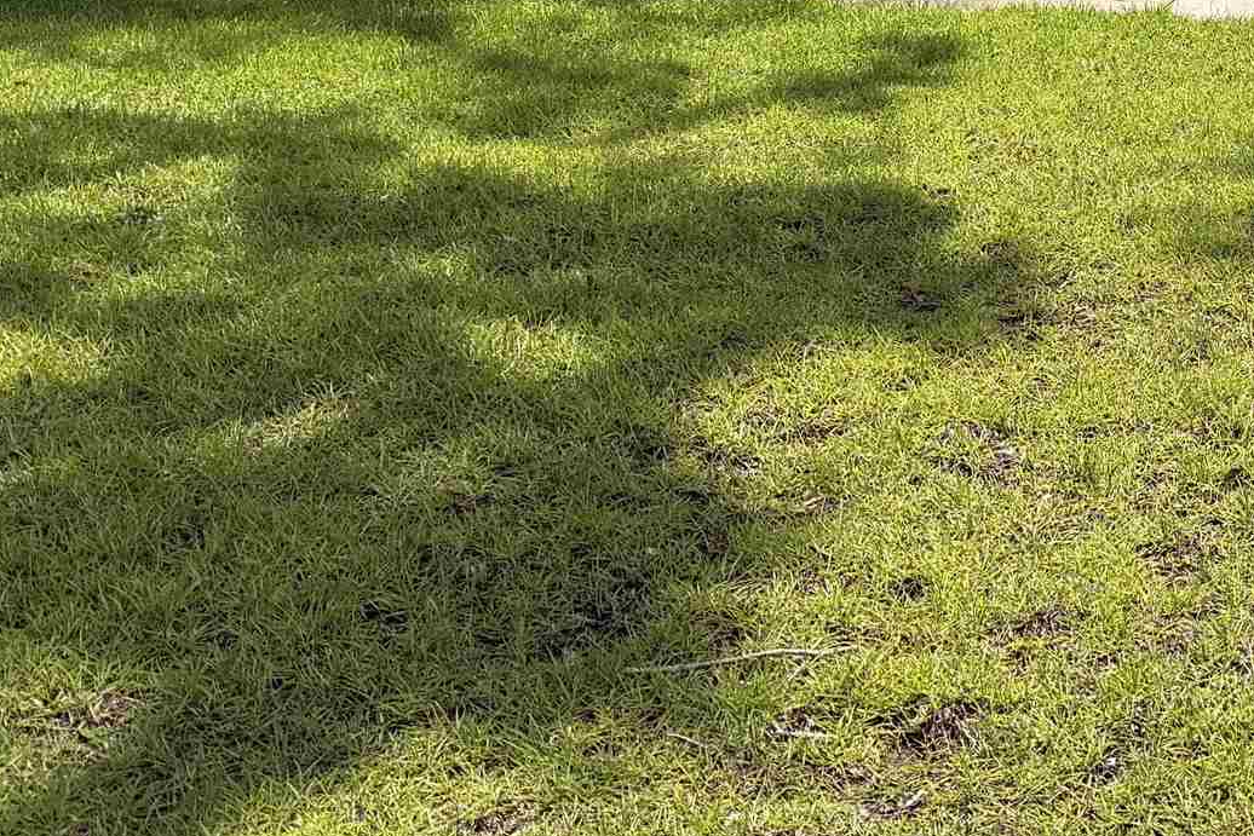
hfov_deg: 24.6
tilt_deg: -6.2
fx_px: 2578
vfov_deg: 17.3
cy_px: -260
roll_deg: +0.5
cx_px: 1522
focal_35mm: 74
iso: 100
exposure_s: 1/6173
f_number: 1.78
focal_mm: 6.76
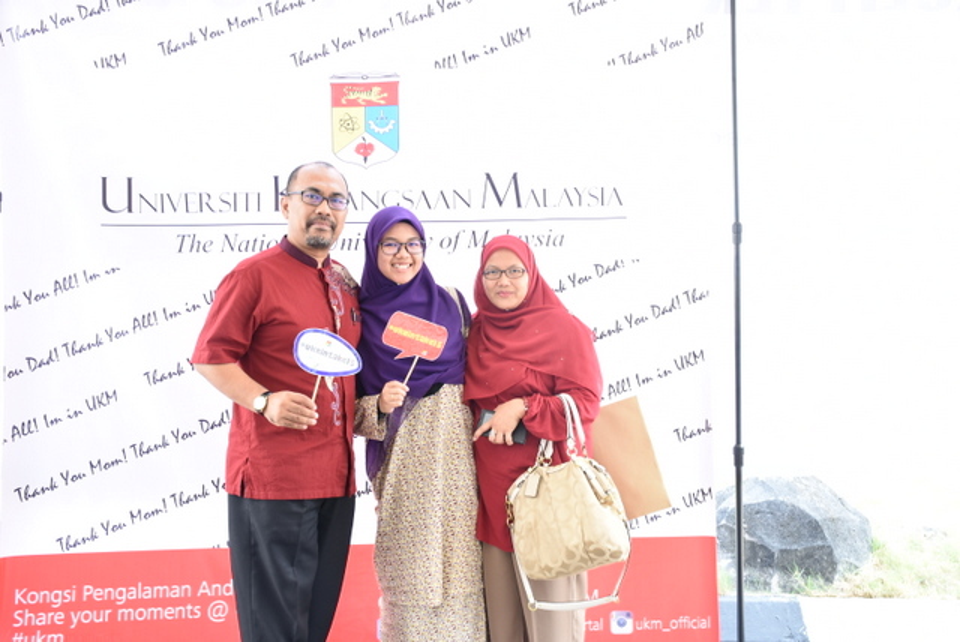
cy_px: 321
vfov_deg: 33.1
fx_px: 1081
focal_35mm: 40
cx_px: 480
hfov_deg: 47.9
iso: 320
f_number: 5
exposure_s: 1/30
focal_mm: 27
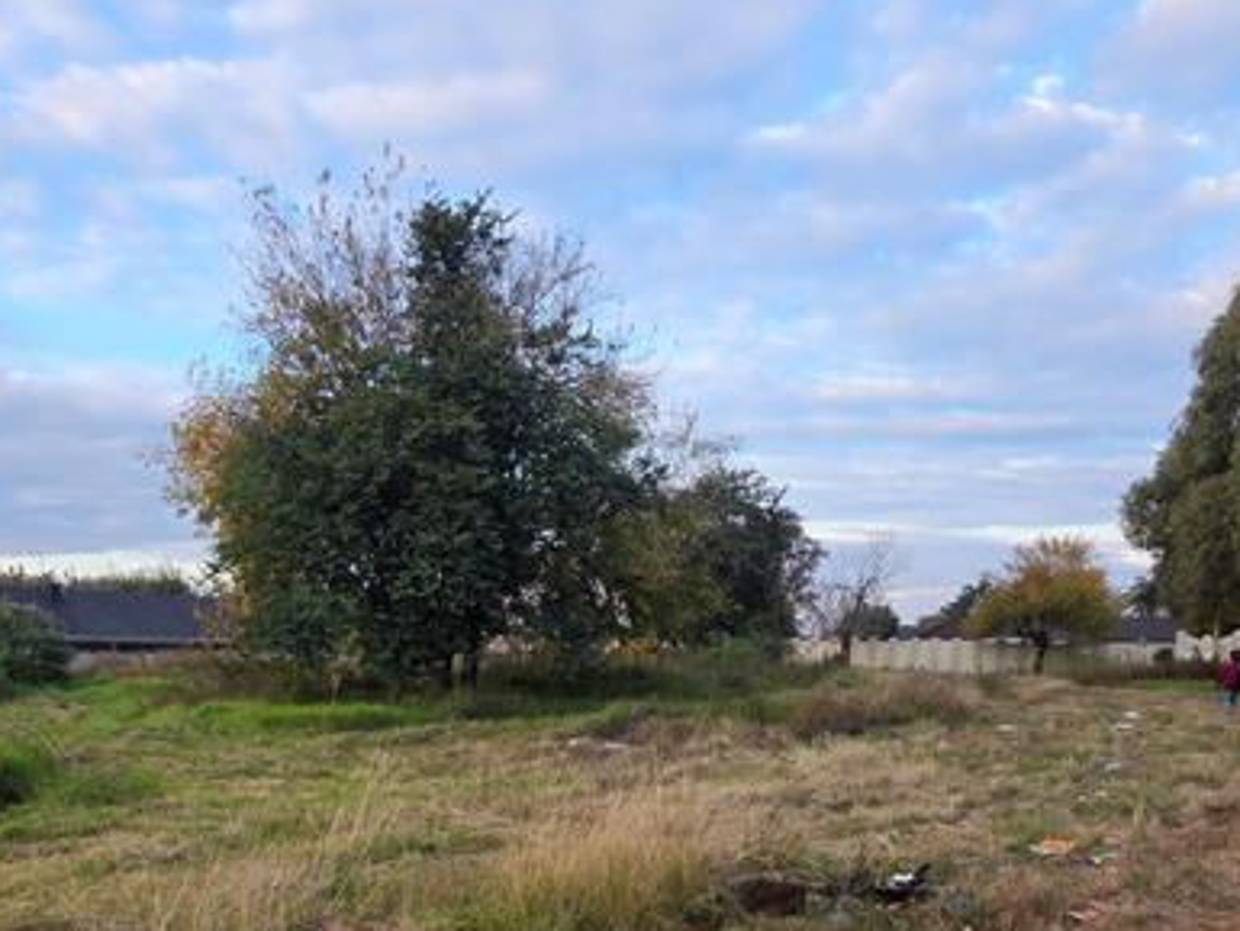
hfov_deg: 65.0
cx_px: 528
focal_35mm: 27
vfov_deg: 47.4
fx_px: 967
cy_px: 796
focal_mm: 2.2
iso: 20
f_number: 1.9
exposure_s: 1/100
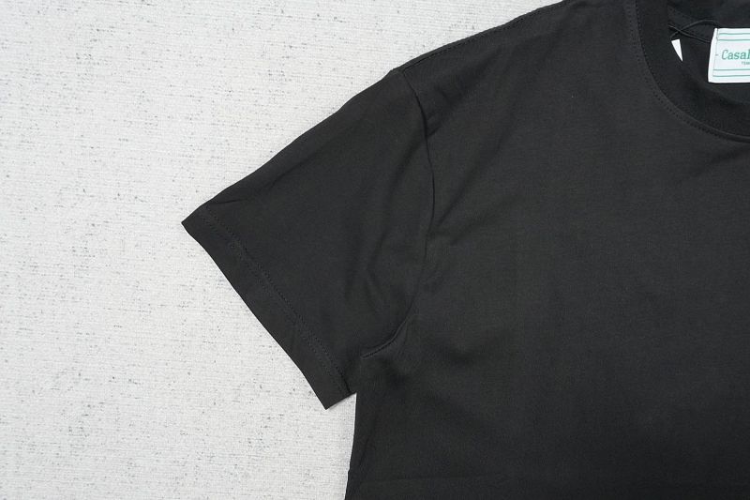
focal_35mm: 30
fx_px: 625
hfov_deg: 61.9
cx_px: 375
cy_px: 250
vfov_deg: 43.6
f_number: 10
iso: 1600
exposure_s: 1/100
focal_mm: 20
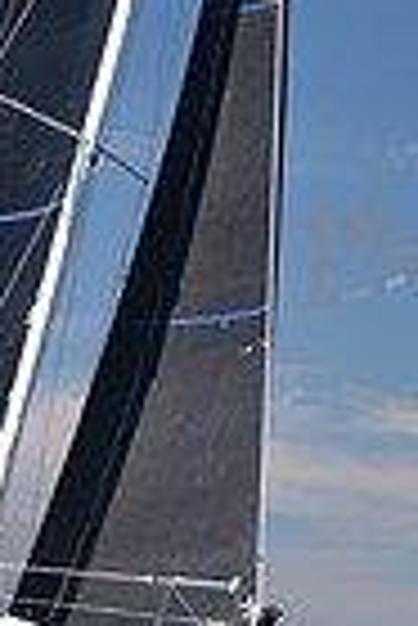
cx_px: 65
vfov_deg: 7.0
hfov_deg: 4.7
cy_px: 23
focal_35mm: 292
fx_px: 5073
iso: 200
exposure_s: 1/1000
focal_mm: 70
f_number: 4
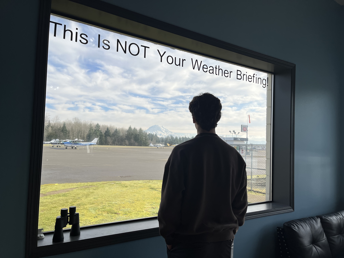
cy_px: 129
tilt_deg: +3.6
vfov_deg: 53.1
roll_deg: -1.6
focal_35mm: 26
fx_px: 258
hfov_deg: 67.3
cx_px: 172
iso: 50
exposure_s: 1/2137
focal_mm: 5.1
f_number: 1.6
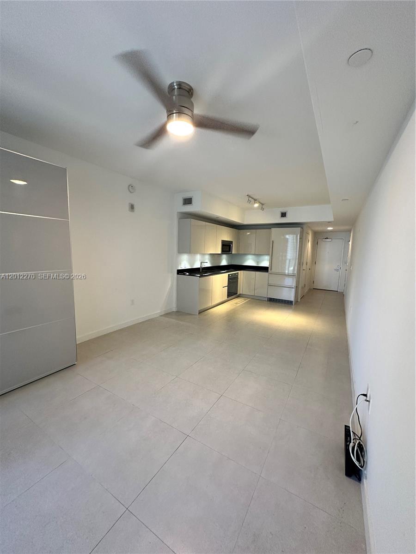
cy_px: 277
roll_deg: -2.5
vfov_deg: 102.1
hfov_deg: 85.7
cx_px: 208
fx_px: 224
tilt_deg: -6.1
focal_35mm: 14
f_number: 2.2
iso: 200
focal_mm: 2.22
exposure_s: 1/60
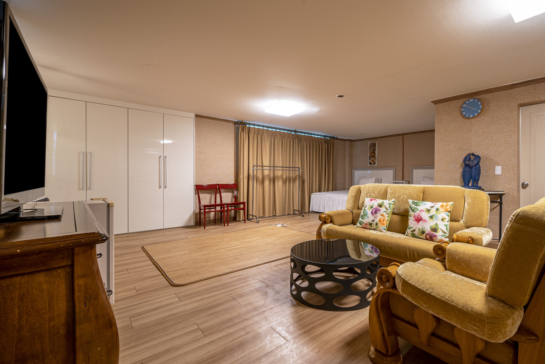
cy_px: 175
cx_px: 321
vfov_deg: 73.7
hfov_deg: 95.7
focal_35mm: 16
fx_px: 242
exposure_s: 1
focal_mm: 13
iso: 100
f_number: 10
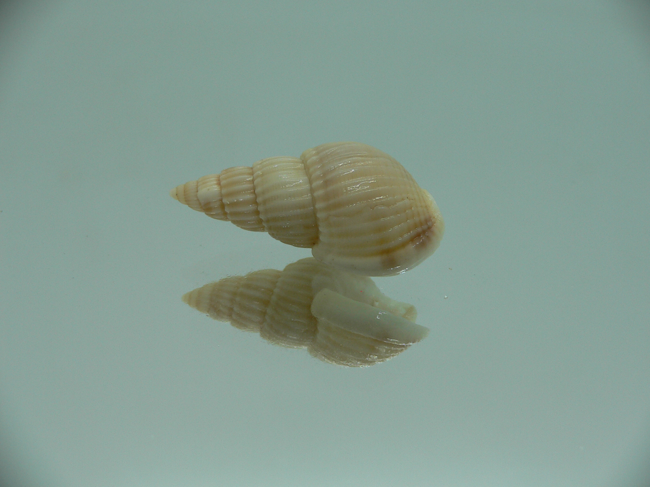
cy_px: 244
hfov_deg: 52.6
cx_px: 325
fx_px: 657
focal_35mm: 35
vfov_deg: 40.7
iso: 80
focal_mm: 4.6
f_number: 2.8
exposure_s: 1/60
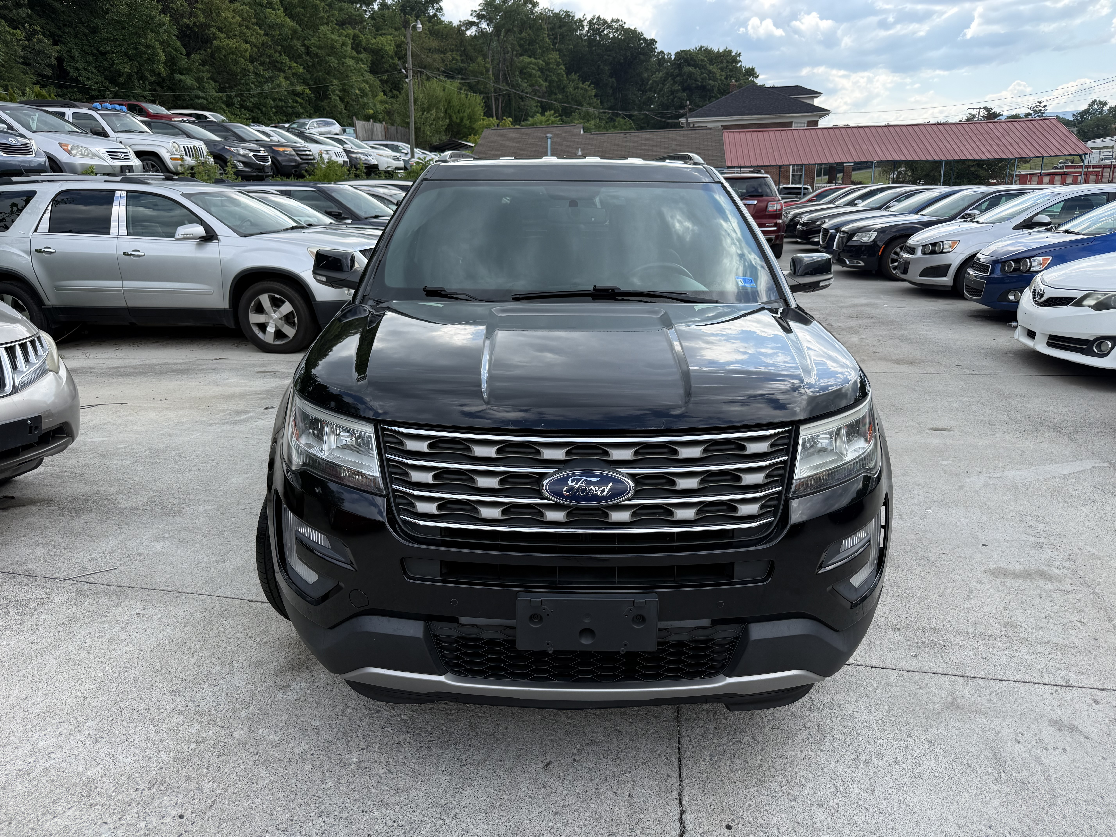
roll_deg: +2.2
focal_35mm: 24
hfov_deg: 71.6
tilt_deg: -15.8
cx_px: 558
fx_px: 774
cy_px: 418
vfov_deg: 56.8
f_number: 1.78
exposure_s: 1/1653
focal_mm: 6.76
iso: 80
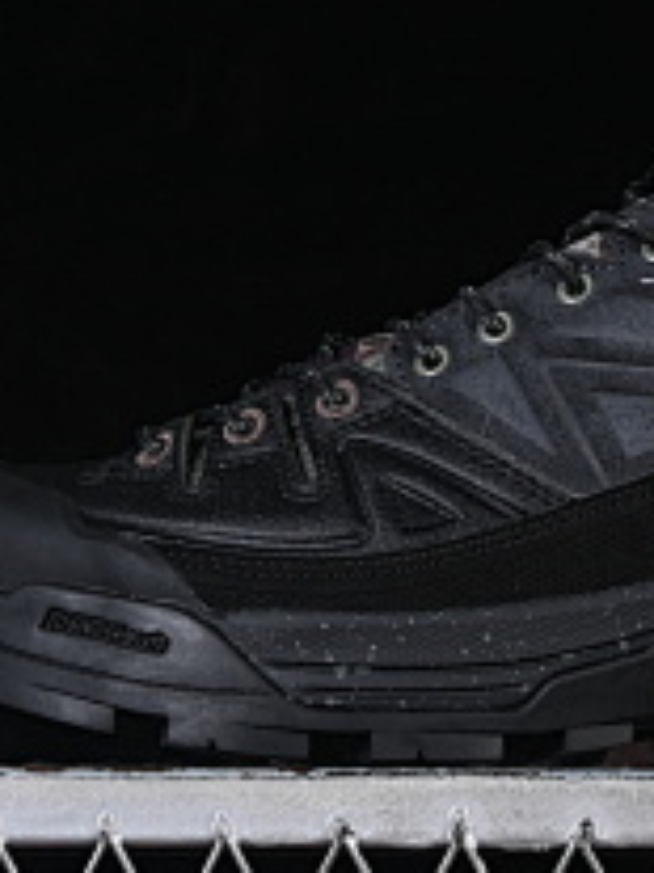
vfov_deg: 11.4
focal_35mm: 174
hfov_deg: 8.5
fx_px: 4388
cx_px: 620
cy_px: 335
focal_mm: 50
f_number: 6.3
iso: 160
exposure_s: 1/60
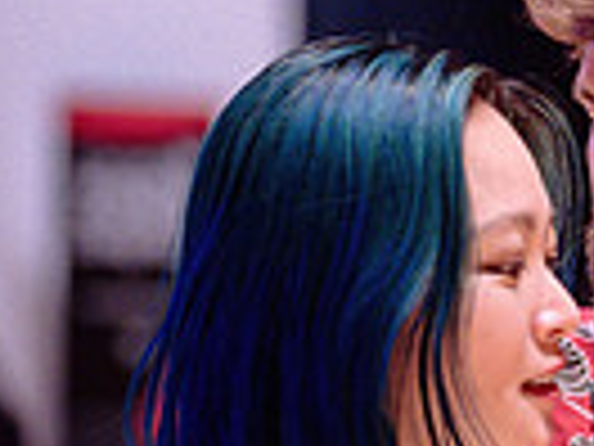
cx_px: 643
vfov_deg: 6.4
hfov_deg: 8.6
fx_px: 3912
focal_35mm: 228
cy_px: 740
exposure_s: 1/200
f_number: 1.4
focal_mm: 50
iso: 1600
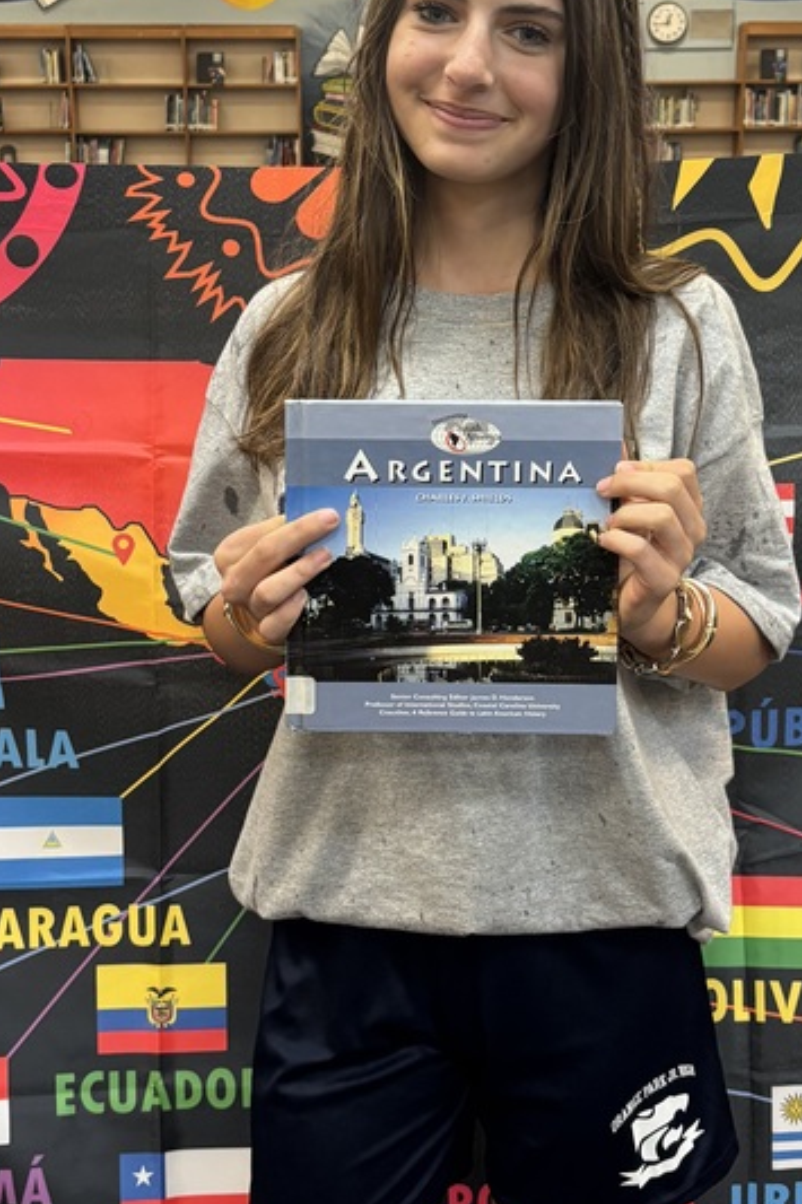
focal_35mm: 52
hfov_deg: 26.0
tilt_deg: -12.0
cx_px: 418
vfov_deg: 38.1
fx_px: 1739
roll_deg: -0.3
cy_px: 508
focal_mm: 5.96
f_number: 1.6
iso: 200
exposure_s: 1/60
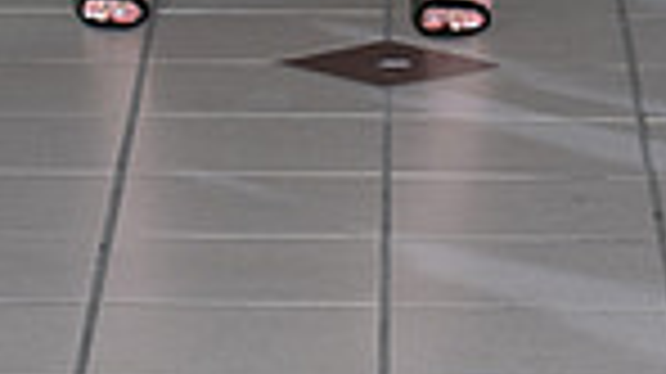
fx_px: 5912
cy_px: -509
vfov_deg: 3.6
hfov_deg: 6.4
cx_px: 346
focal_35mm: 335
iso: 1250
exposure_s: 1/160
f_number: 5.6
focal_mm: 105
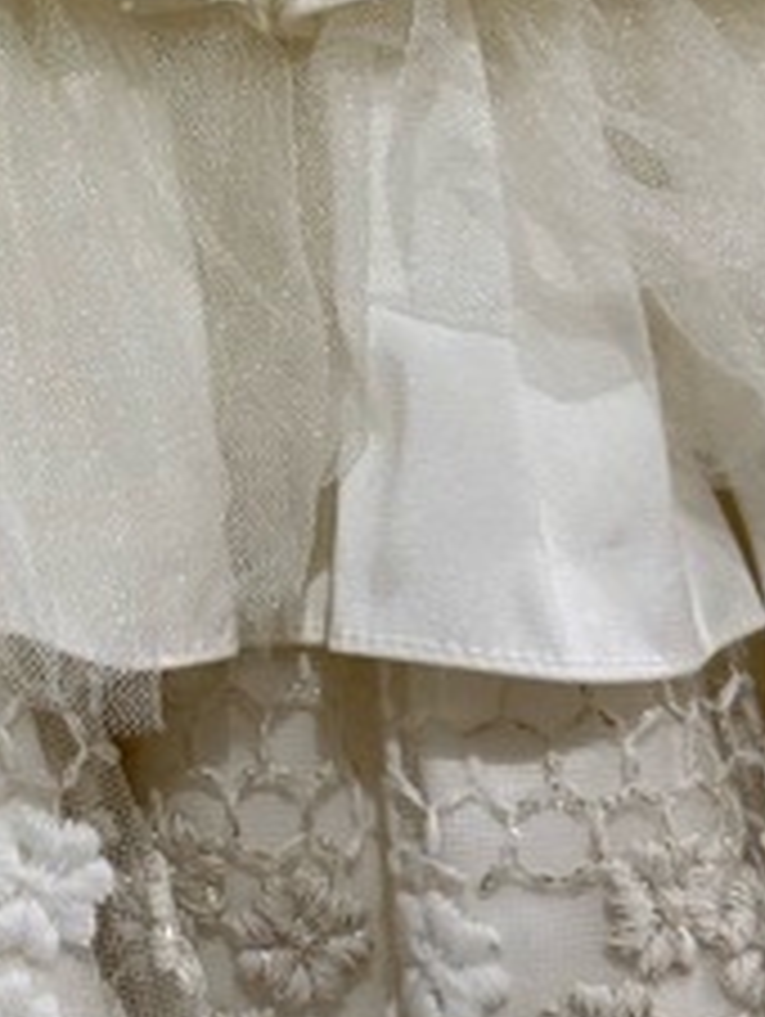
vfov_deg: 17.5
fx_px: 3118
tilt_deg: +3.5
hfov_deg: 13.8
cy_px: -274
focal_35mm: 106
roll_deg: -1.2
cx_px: -9
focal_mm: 6.76
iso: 250
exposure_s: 1/50
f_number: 1.78
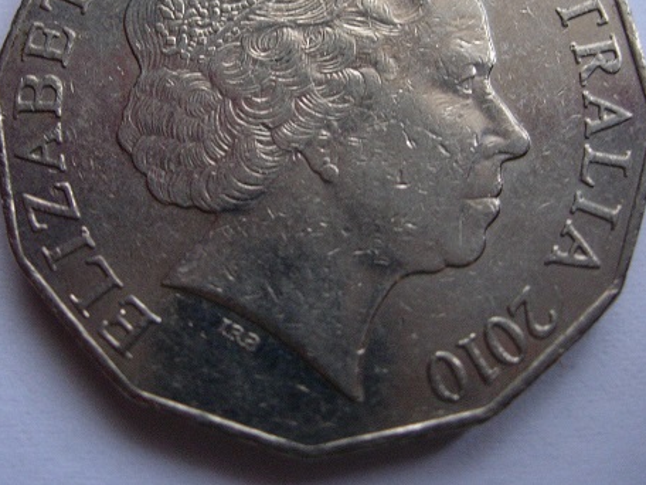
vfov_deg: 26.8
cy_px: 152
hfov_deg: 35.5
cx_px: 283
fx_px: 1008
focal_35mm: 54
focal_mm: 7.8
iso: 200
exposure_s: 1/28.5
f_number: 2.8
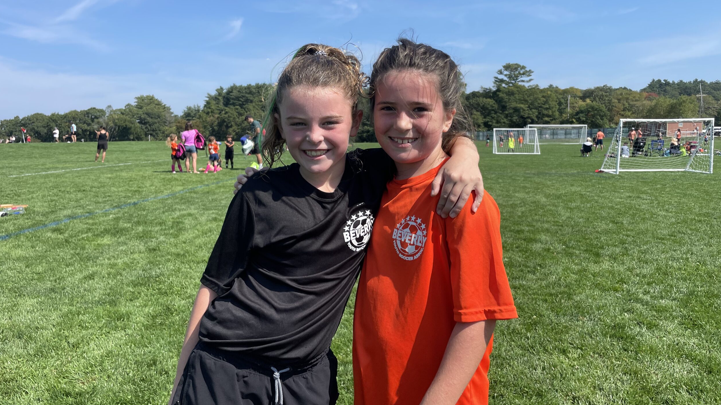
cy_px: 179
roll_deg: +2.3
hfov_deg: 66.1
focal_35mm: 29
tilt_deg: -3.1
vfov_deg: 40.1
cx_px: 363
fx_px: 554
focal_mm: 4.2
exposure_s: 1/2564
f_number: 1.6
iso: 32
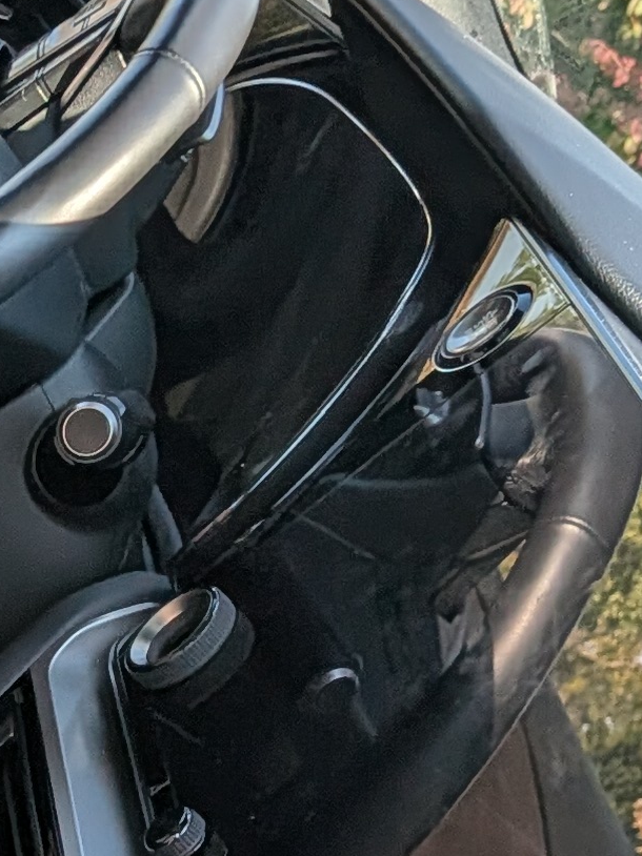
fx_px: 2919
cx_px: -589
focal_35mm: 118
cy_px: 1002
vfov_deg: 16.1
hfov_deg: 11.5
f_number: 1.7
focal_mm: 4.53
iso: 33
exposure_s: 1/471
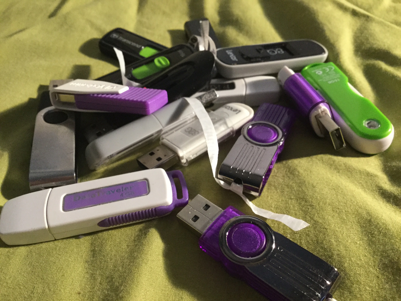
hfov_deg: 58.4
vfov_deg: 45.4
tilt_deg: -39.9
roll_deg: +1.2
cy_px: 150
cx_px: 200
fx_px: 359
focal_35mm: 31
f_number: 2.4
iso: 160
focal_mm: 3.3
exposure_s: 1/30
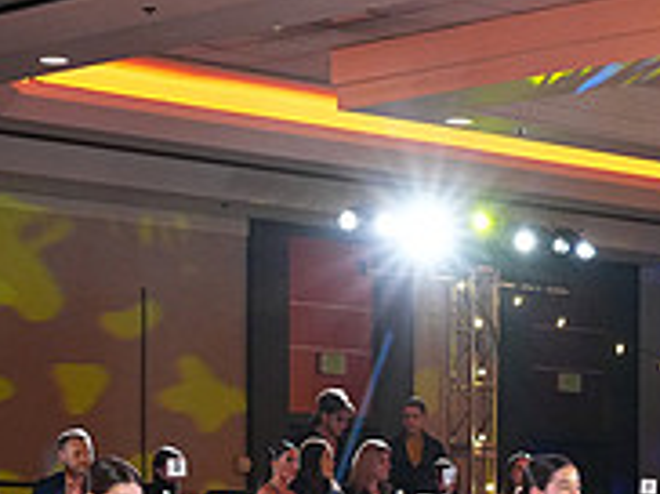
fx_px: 2685
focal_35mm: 141
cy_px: 641
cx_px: 577
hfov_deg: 13.9
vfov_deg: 10.3
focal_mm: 46
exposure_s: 1/400
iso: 5000
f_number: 5
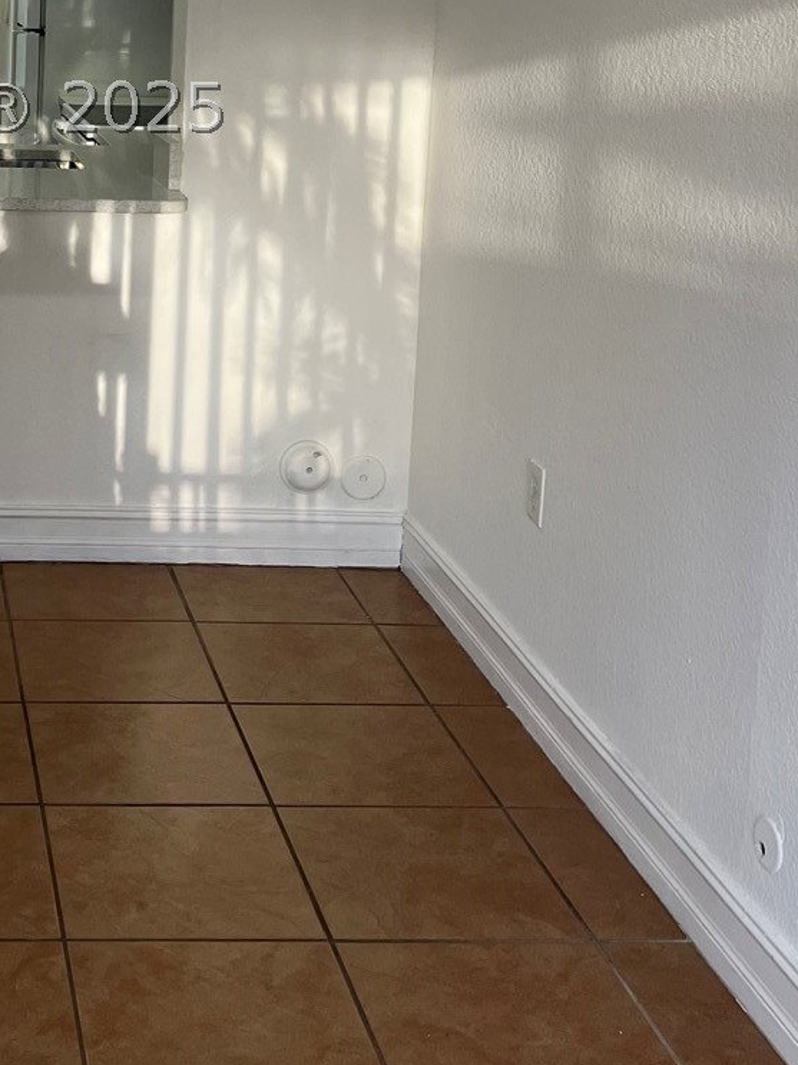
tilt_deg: -7.4
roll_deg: -1.1
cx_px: -27
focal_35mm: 56
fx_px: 1722
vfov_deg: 32.6
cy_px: 108
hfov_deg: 24.7
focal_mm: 5.1
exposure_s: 1/60
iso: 64
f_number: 1.6
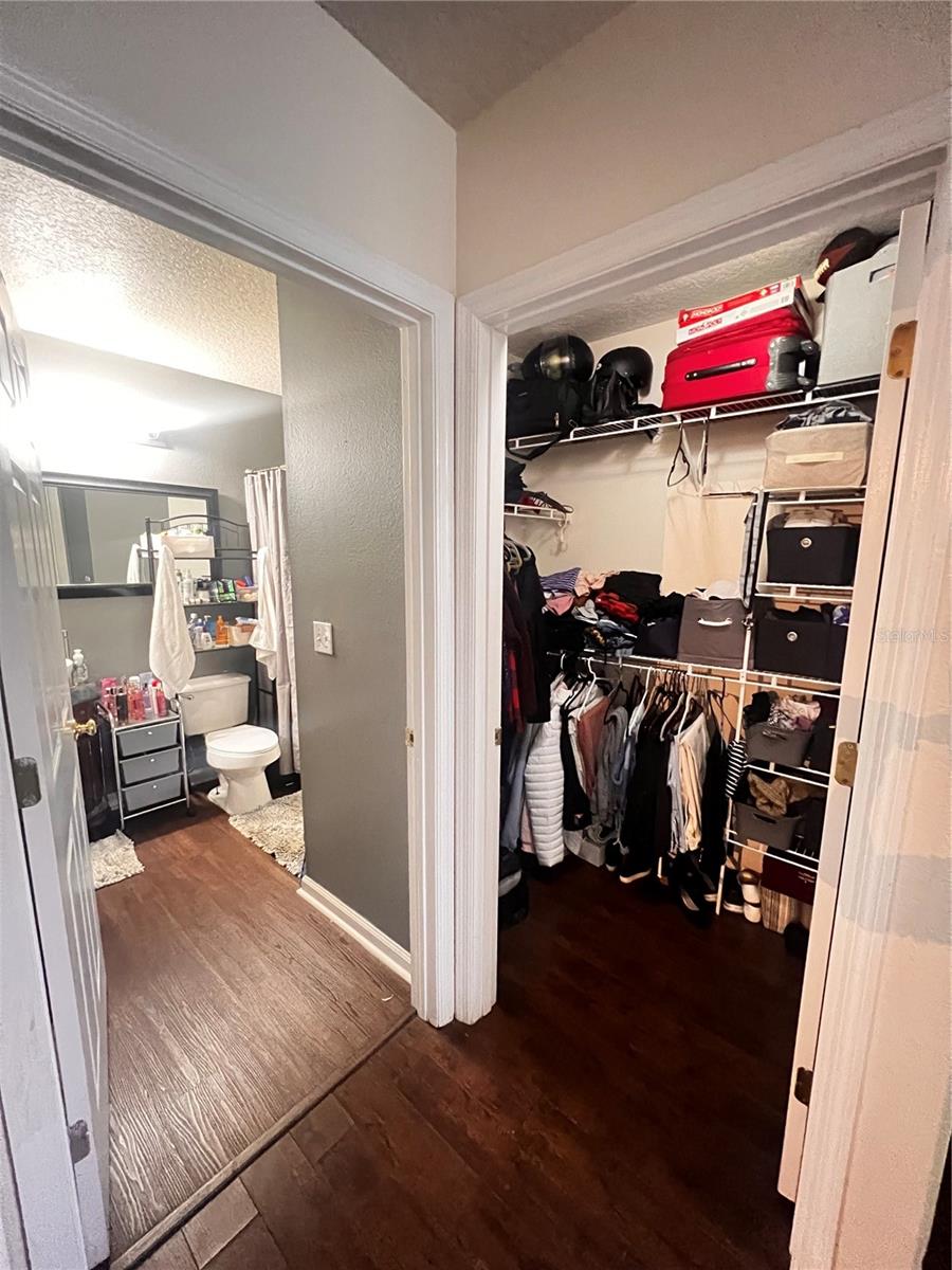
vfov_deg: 106.2
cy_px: 635
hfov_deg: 89.9
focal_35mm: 13
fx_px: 477
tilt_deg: -8.5
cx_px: 476
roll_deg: -0.1
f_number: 1.8
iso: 2000
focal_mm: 1.57
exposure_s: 1/24
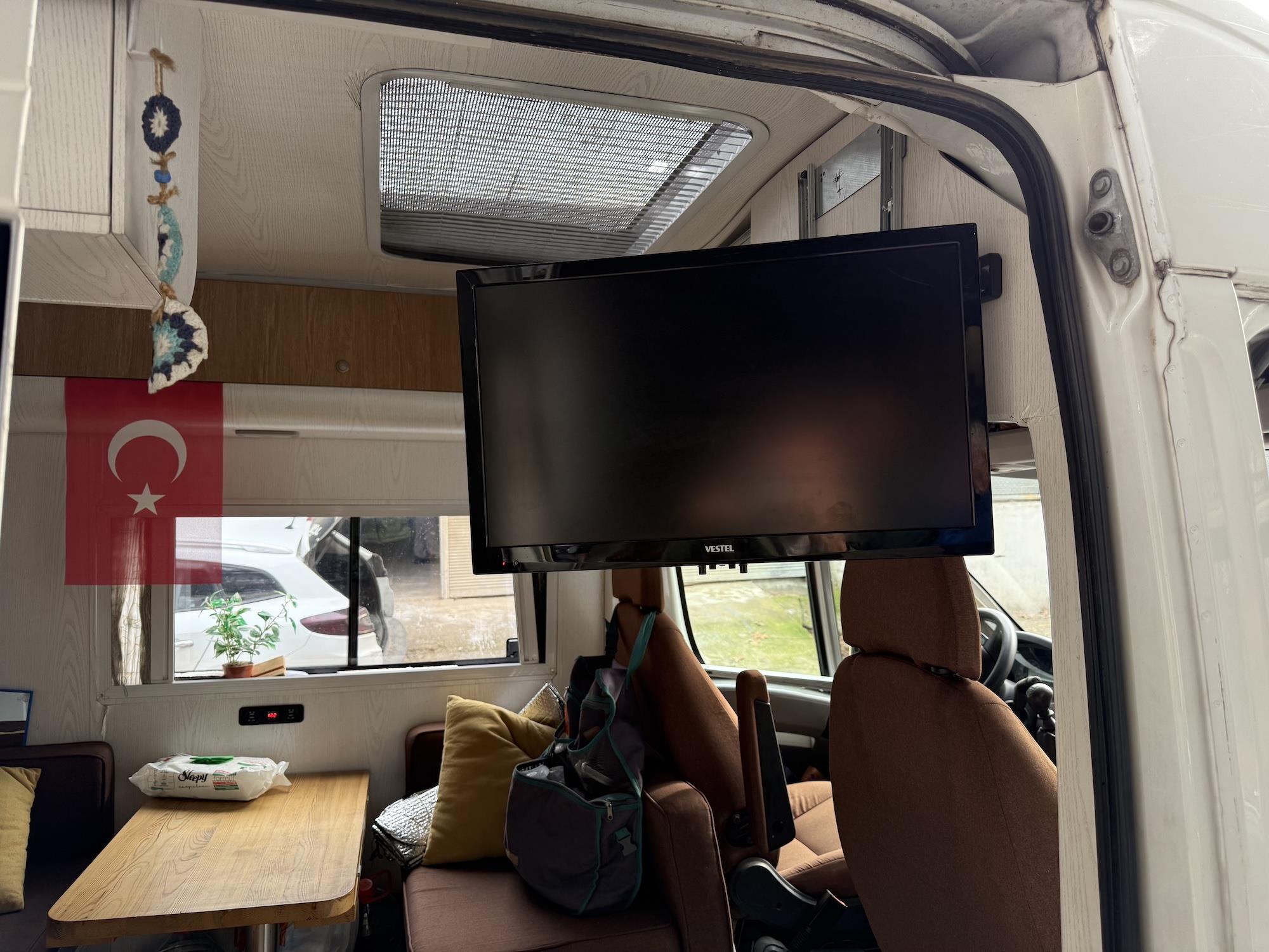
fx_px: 880
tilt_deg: -0.5
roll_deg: +1.1
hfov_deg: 71.6
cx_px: 634
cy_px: 476
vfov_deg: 56.8
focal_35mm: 24
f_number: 1.78
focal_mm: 6.76
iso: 125
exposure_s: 1/243
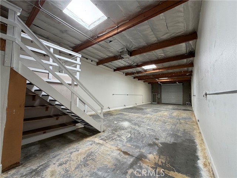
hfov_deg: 102.1
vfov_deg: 85.7
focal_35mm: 14
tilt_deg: +3.4
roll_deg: -0.2
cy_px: 89
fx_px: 96
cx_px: 118
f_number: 2.2
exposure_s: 1/121
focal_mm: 2.22
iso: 160
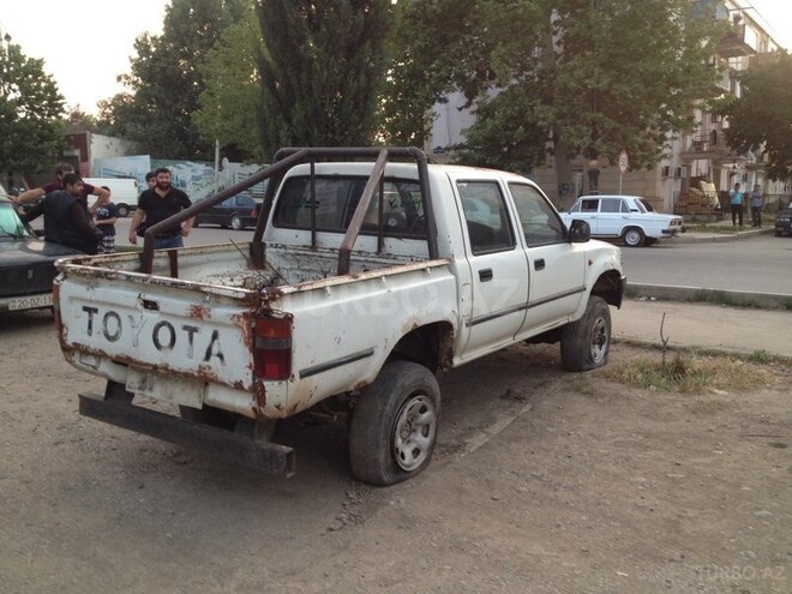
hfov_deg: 52.6
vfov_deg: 40.7
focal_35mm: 35
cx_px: 396
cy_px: 297
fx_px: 801
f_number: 2.4
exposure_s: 1/24
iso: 50
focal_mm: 4.28
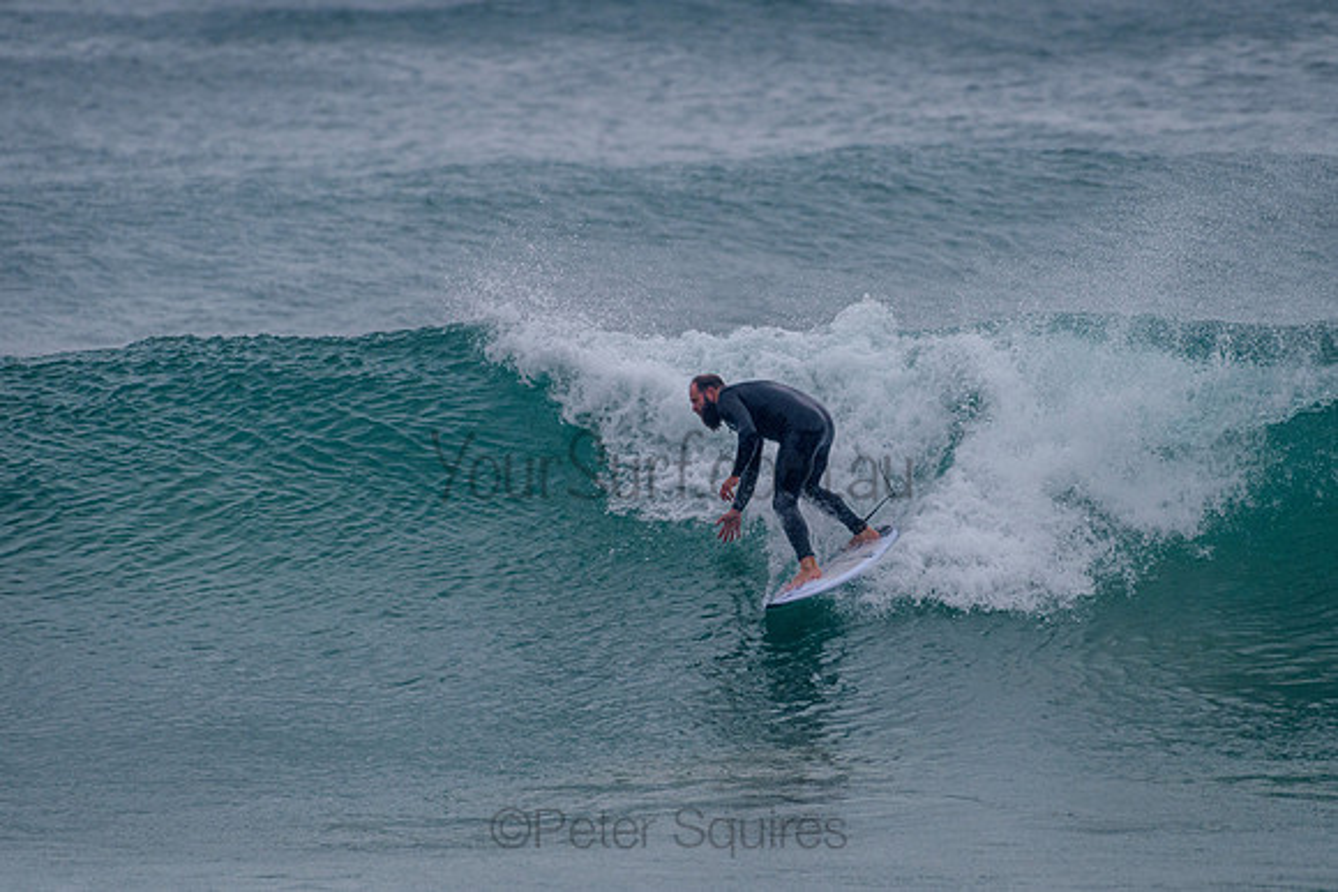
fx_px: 22770
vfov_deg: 2.2
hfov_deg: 3.4
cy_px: 446
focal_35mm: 613
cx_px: 669
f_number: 5.6
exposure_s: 1/2000
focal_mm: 500
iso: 720
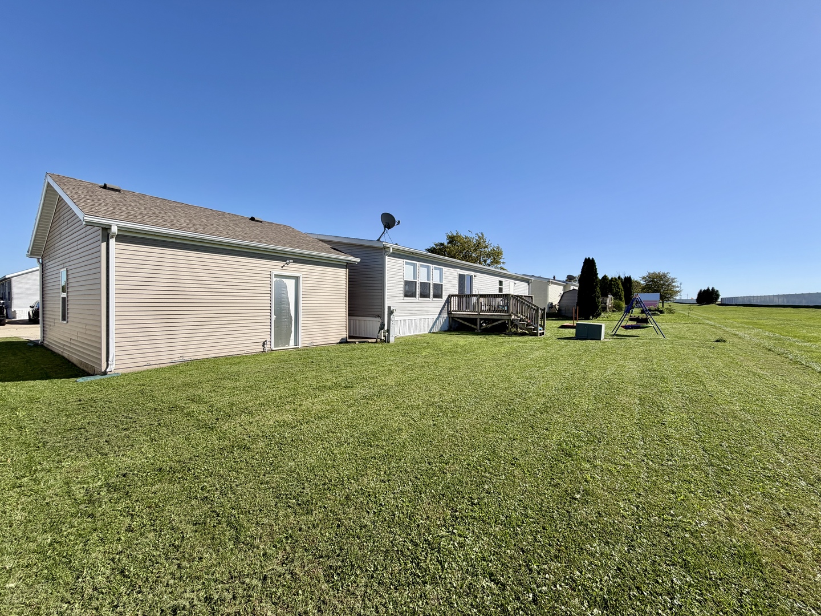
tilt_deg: -0.9
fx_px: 332
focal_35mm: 14
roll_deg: +0.1
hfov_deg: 102.1
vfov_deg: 85.7
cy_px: 308
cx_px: 410
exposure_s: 1/864
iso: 20
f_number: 2.2
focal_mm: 2.22
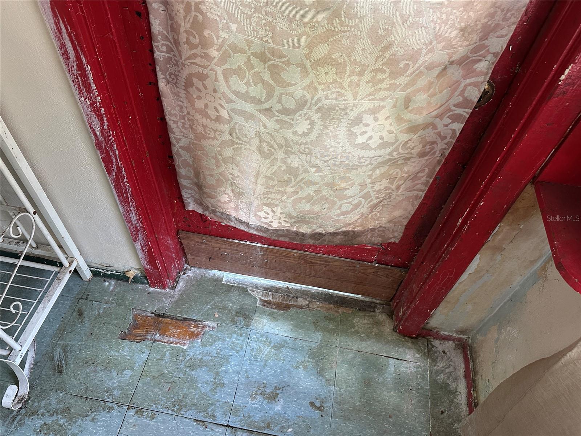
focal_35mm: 24
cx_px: 290
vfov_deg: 56.8
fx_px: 403
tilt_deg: -50.6
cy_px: 218
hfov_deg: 71.6
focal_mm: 6.86
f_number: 1.78
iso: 250
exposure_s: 1/60
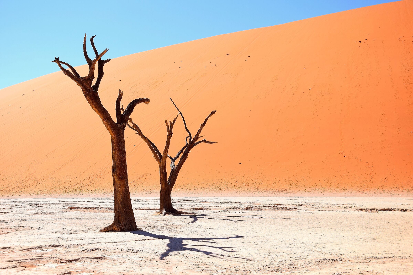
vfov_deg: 31.9
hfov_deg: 46.4
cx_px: 206
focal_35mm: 42
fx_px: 482
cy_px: 138
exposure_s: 1/1600
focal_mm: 28
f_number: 7.1
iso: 400
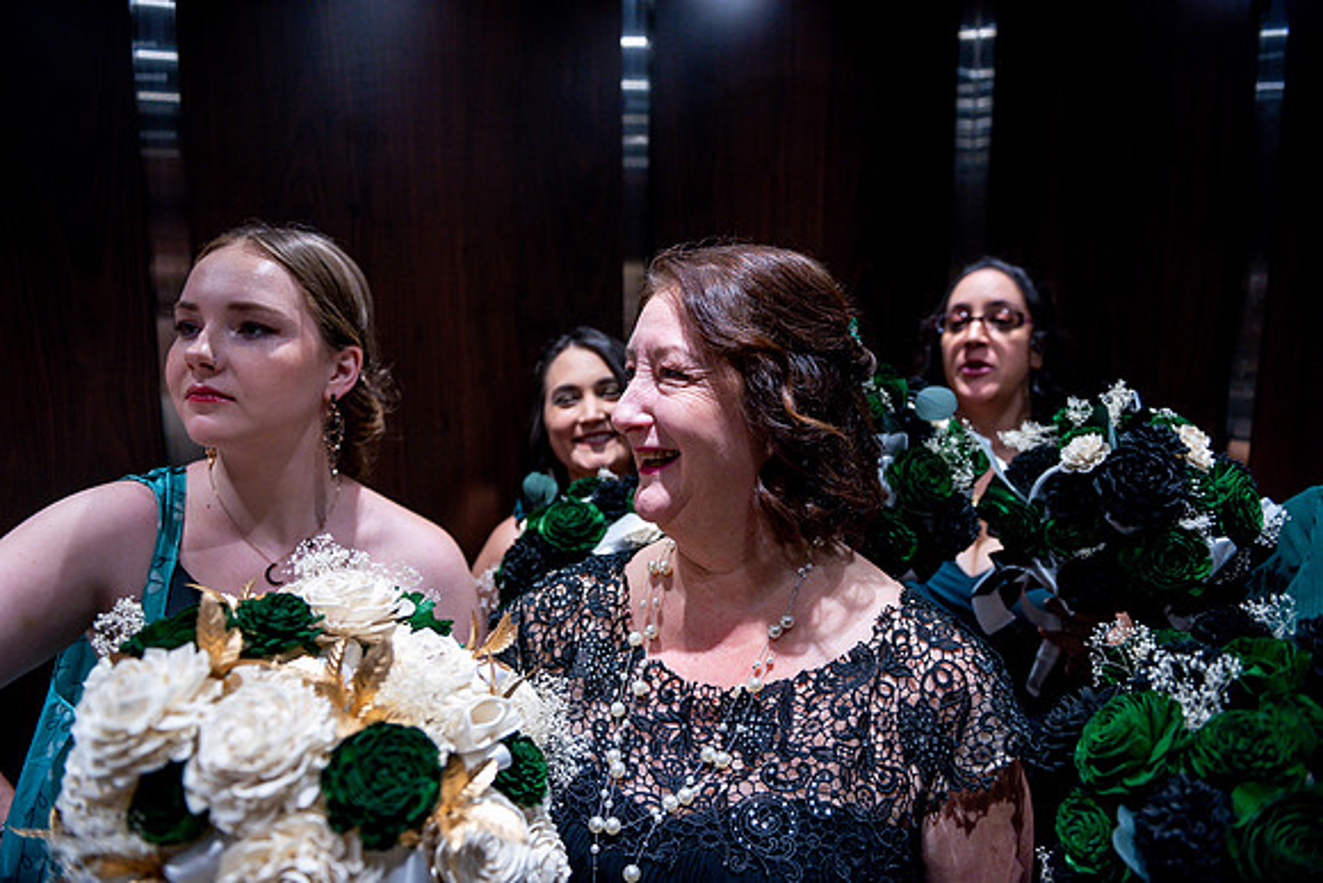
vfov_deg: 53.2
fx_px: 882
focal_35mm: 24
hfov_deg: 73.7
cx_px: 662
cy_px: 442
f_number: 2.8
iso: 1600
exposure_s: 1/160
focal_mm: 24
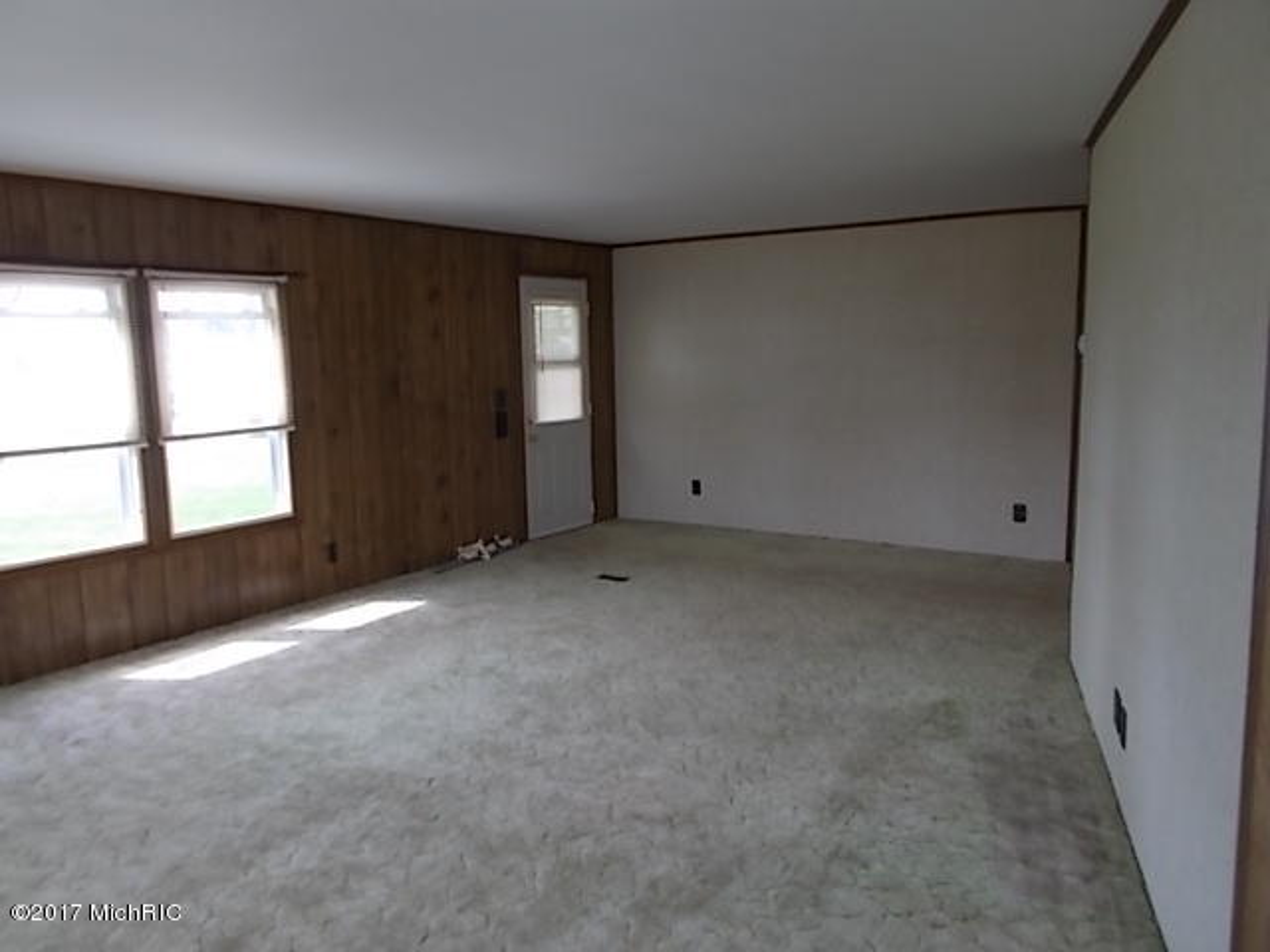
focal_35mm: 26
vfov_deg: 53.1
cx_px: 635
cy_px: 476
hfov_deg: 67.3
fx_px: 954
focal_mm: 4.6
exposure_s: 1/50
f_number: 3.2
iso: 80
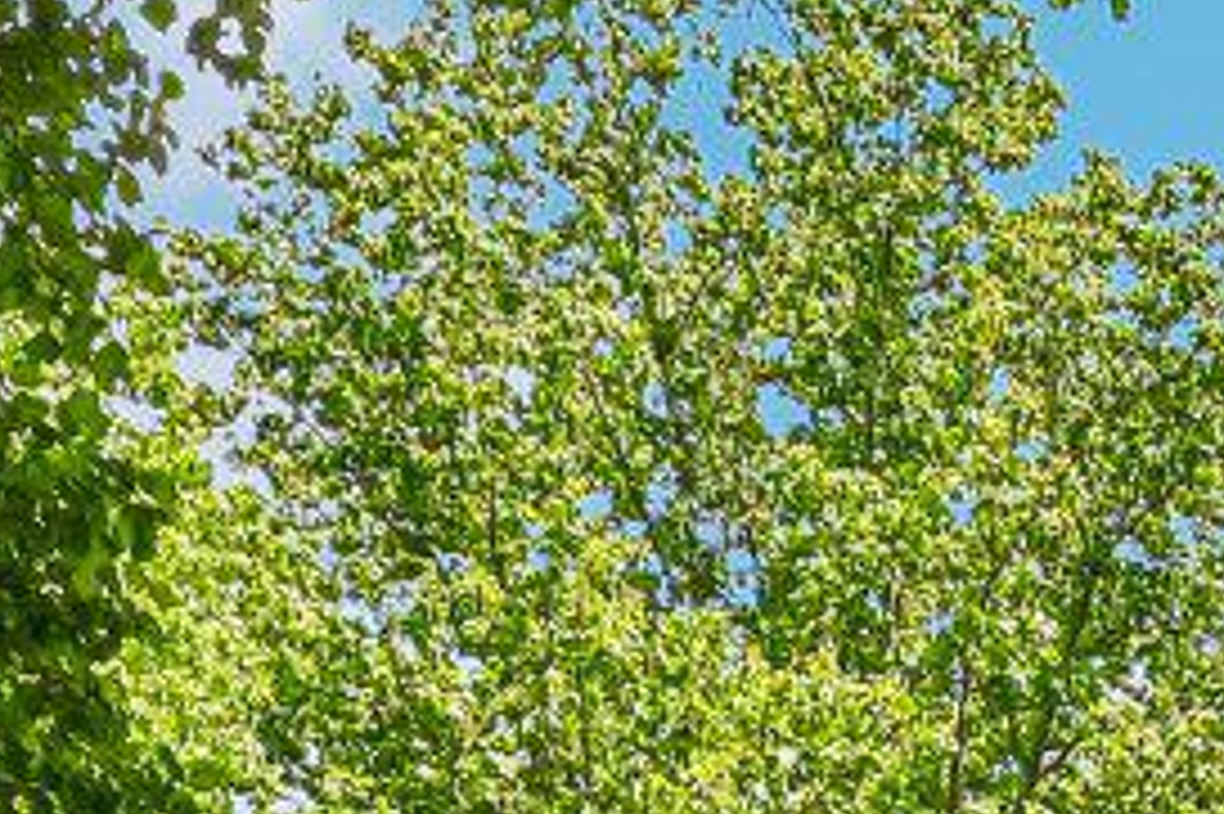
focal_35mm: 147
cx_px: 2457
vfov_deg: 7.6
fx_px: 4987
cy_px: 2822
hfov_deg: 12.3
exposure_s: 1/160
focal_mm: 19.5
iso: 100
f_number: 8
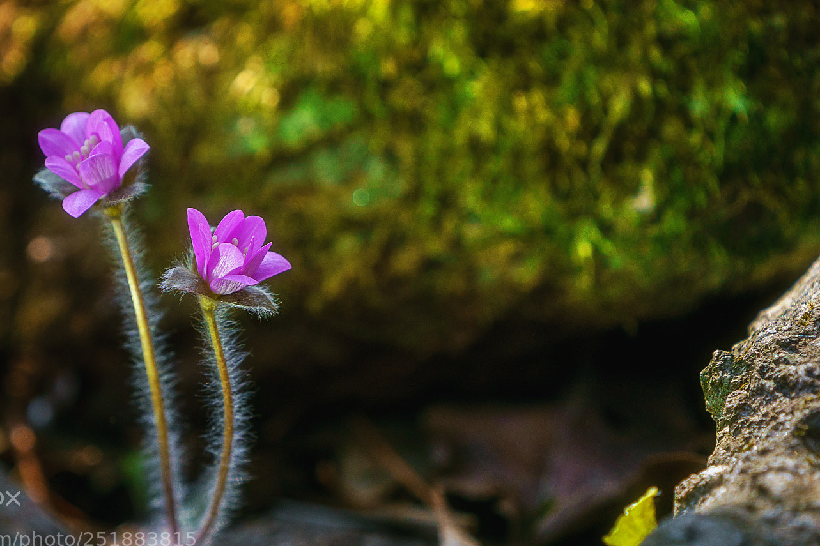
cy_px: 249
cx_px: 373
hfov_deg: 4.1
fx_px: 11364
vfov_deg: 2.8
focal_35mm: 499
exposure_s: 1/1000
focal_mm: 400
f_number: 5.6
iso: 1000
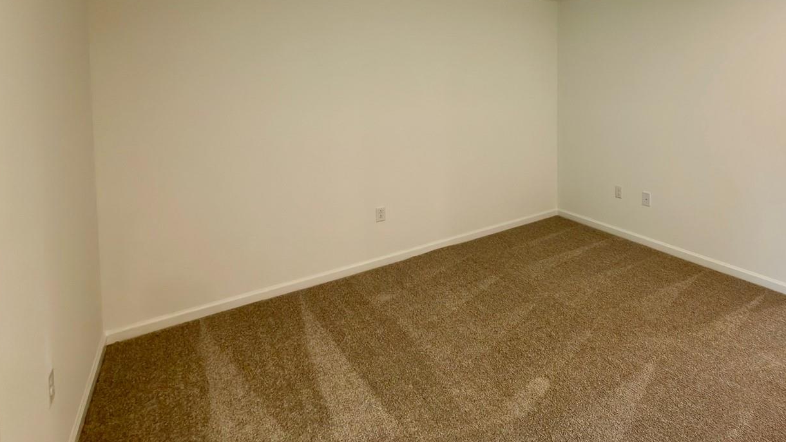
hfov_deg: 84.3
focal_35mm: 20
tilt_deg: -2.0
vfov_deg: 52.9
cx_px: 508
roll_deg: +0.3
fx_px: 417
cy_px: 100
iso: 64
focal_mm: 2.22
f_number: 2.2
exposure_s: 1/30
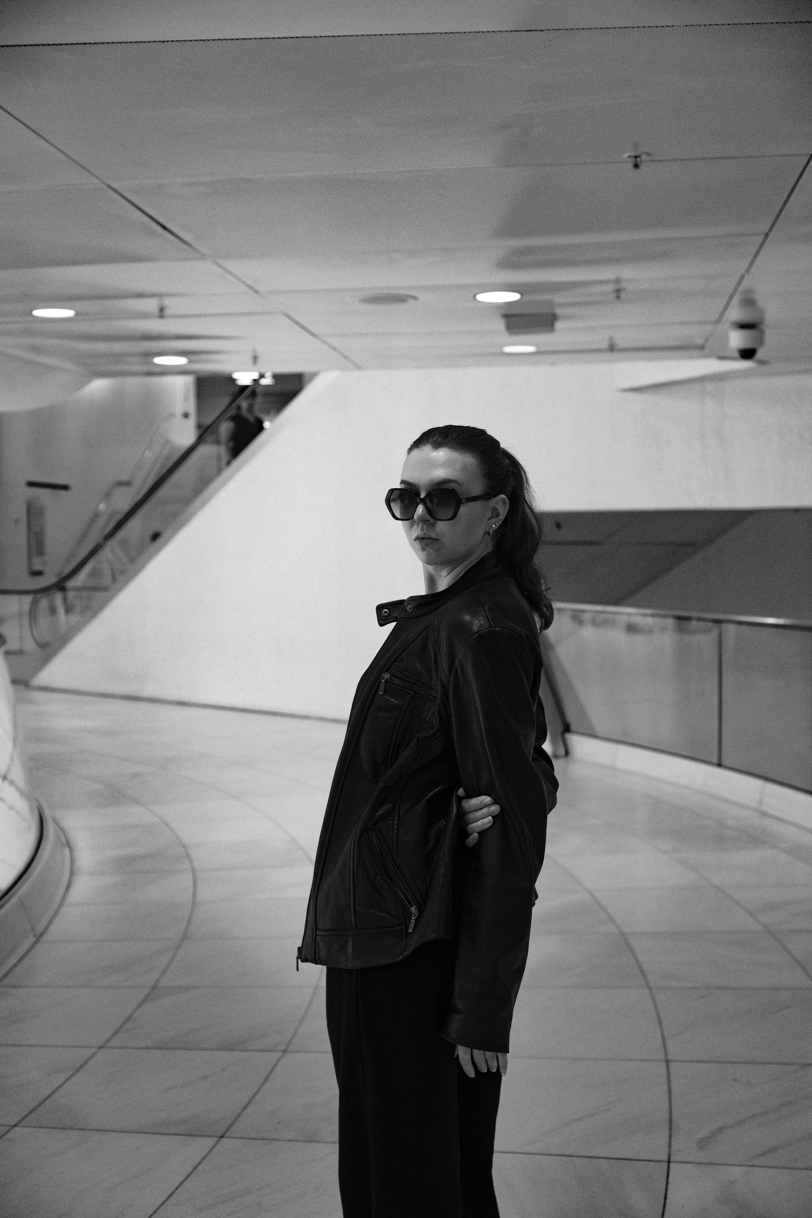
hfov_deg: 30.5
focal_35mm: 44
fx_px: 1489
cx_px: 406
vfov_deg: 44.5
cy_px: 609
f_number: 2.8
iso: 1250
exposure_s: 1/250
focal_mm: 29
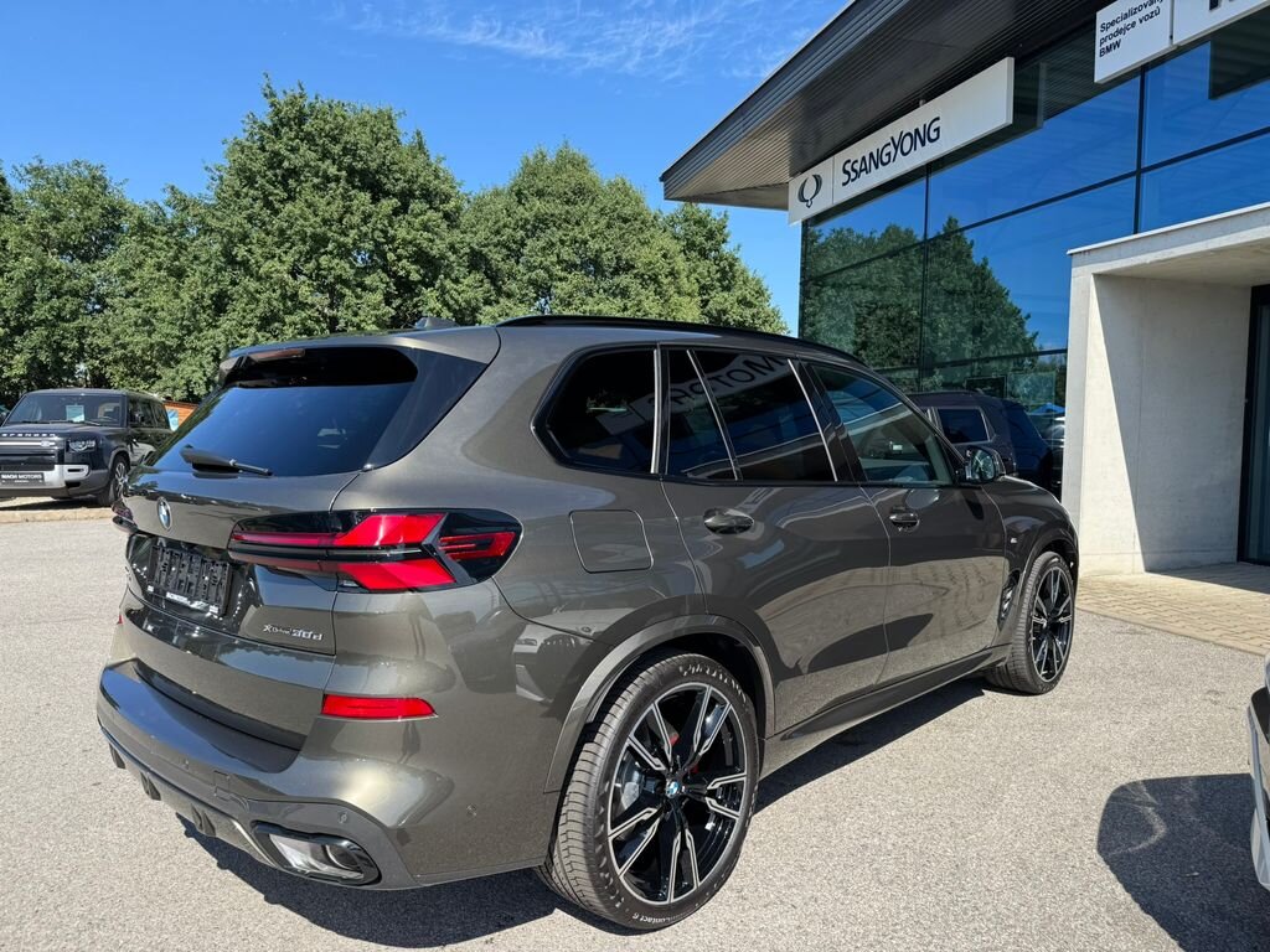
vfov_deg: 56.8
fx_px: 881
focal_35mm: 24
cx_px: 635
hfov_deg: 71.6
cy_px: 476
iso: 80
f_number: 1.78
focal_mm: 6.76
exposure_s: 1/1261
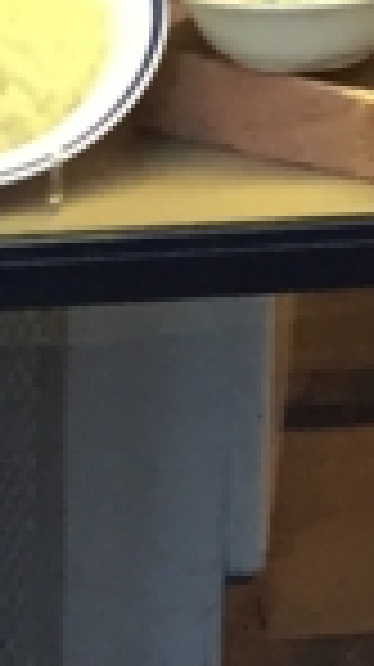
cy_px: -1368
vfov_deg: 8.3
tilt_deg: +2.6
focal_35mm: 219
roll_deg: -1.4
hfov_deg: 5.2
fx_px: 3870
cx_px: 1167
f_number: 2.2
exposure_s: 1/30
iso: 50
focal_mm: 4.15
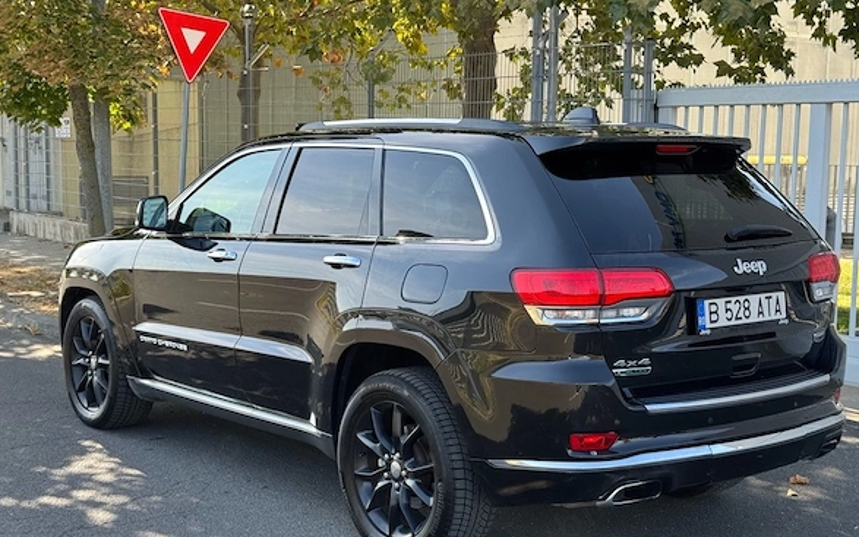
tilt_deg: -6.7
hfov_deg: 38.9
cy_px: 282
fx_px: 1217
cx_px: 433
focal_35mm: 52
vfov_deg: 24.9
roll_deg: -0.9
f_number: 1.78
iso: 64
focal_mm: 6.76
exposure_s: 1/598
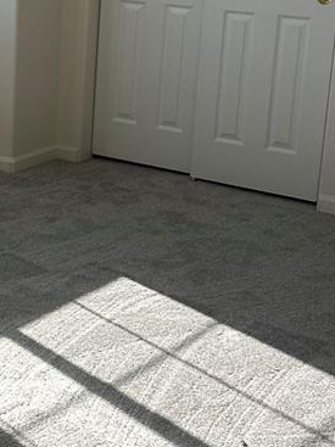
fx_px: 1097
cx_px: -162
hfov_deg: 16.0
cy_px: 164
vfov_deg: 23.0
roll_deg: +1.0
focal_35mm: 85
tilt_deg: -14.4
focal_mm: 5.7
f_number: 1.5
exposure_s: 1/1252
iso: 50
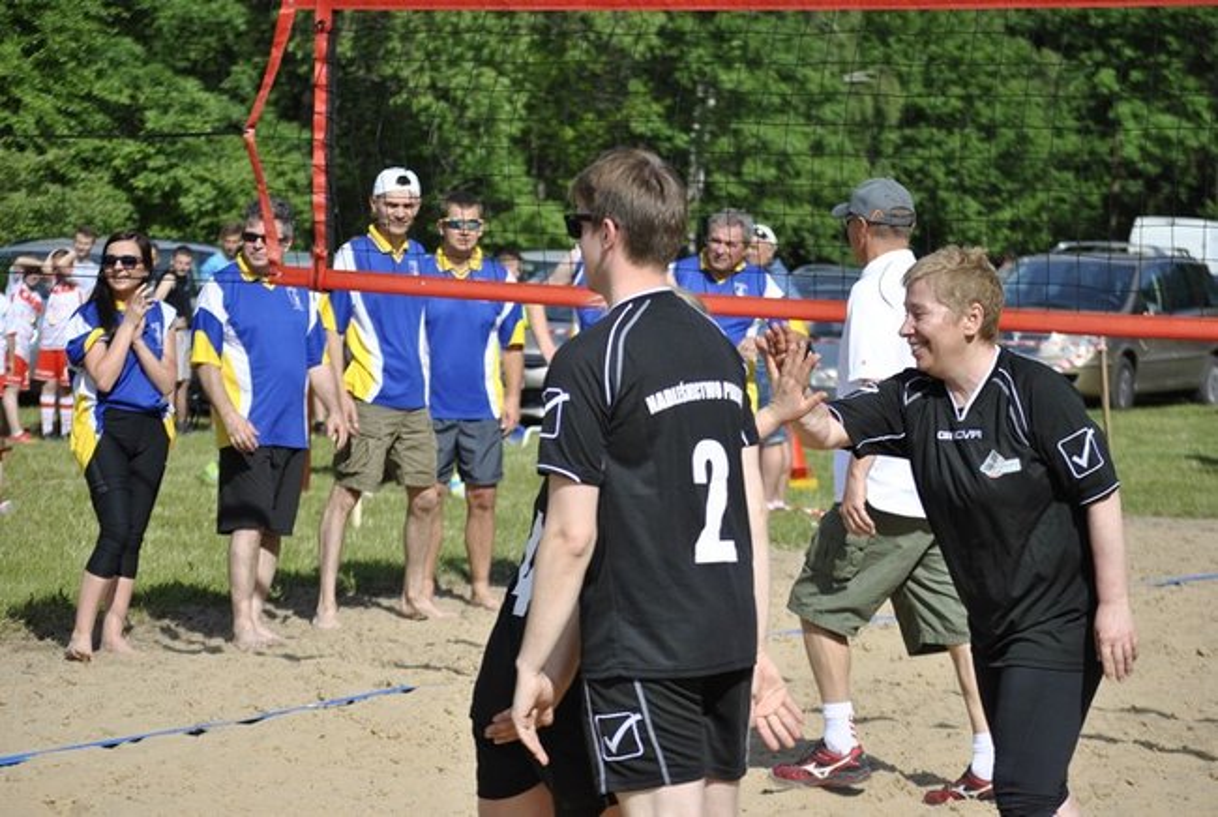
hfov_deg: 18.9
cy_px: 408
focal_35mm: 108
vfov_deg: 12.7
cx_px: 609
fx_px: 3661
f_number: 4.2
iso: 125
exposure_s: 1/1000
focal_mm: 72
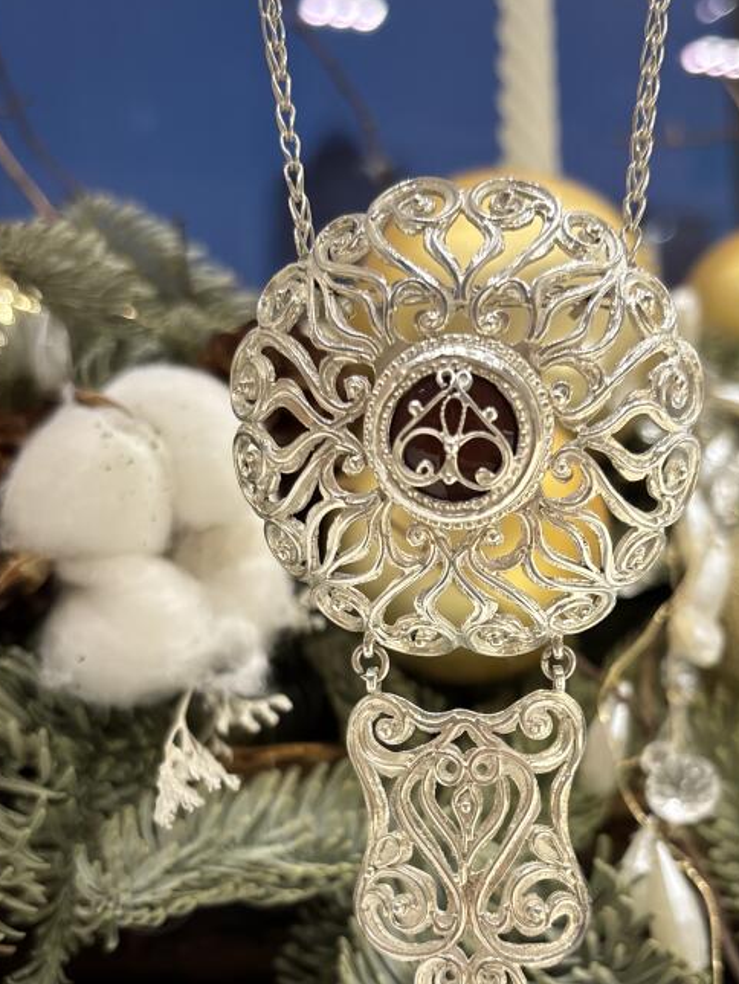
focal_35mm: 43
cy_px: 628
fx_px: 1224
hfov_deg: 33.6
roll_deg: +1.7
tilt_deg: +1.8
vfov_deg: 43.4
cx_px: 417
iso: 80
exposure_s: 1/50
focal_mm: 5.96
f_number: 1.6
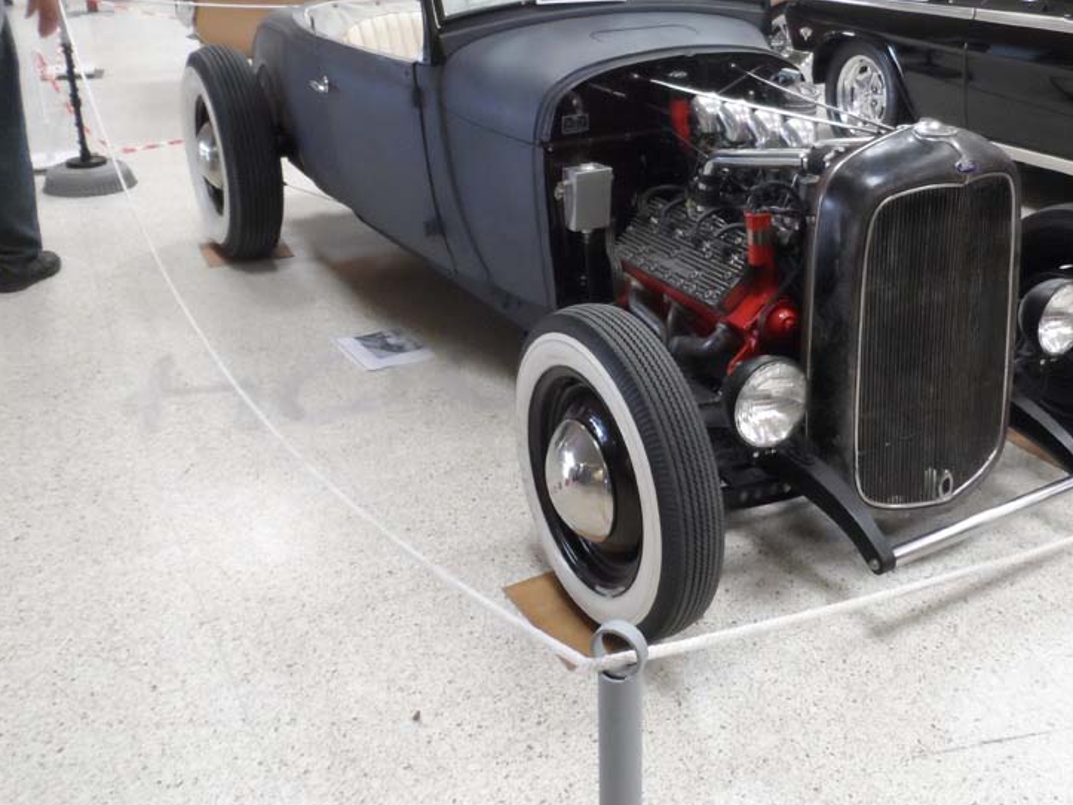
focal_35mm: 34
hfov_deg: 53.2
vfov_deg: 41.5
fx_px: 1054
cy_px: 304
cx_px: 684
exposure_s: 1/30
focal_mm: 4
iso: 320
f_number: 3.2
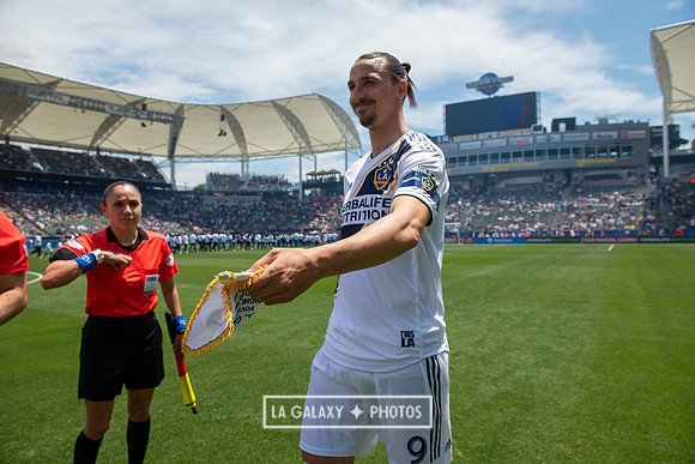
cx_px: 348
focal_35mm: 24
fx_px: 463
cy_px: 232
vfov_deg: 53.2
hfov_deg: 73.7
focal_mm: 24
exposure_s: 1/1250
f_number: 5.6
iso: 200
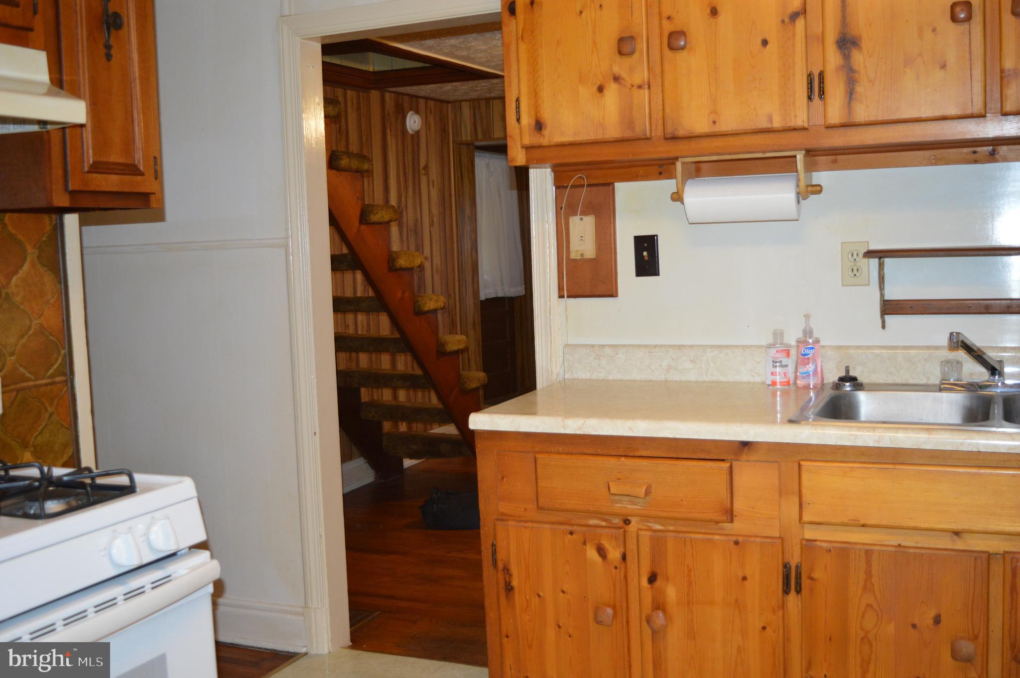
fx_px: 1061
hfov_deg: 51.3
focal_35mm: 38
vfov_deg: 35.4
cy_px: 339
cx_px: 510
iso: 1000
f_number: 4
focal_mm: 25
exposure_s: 1/60
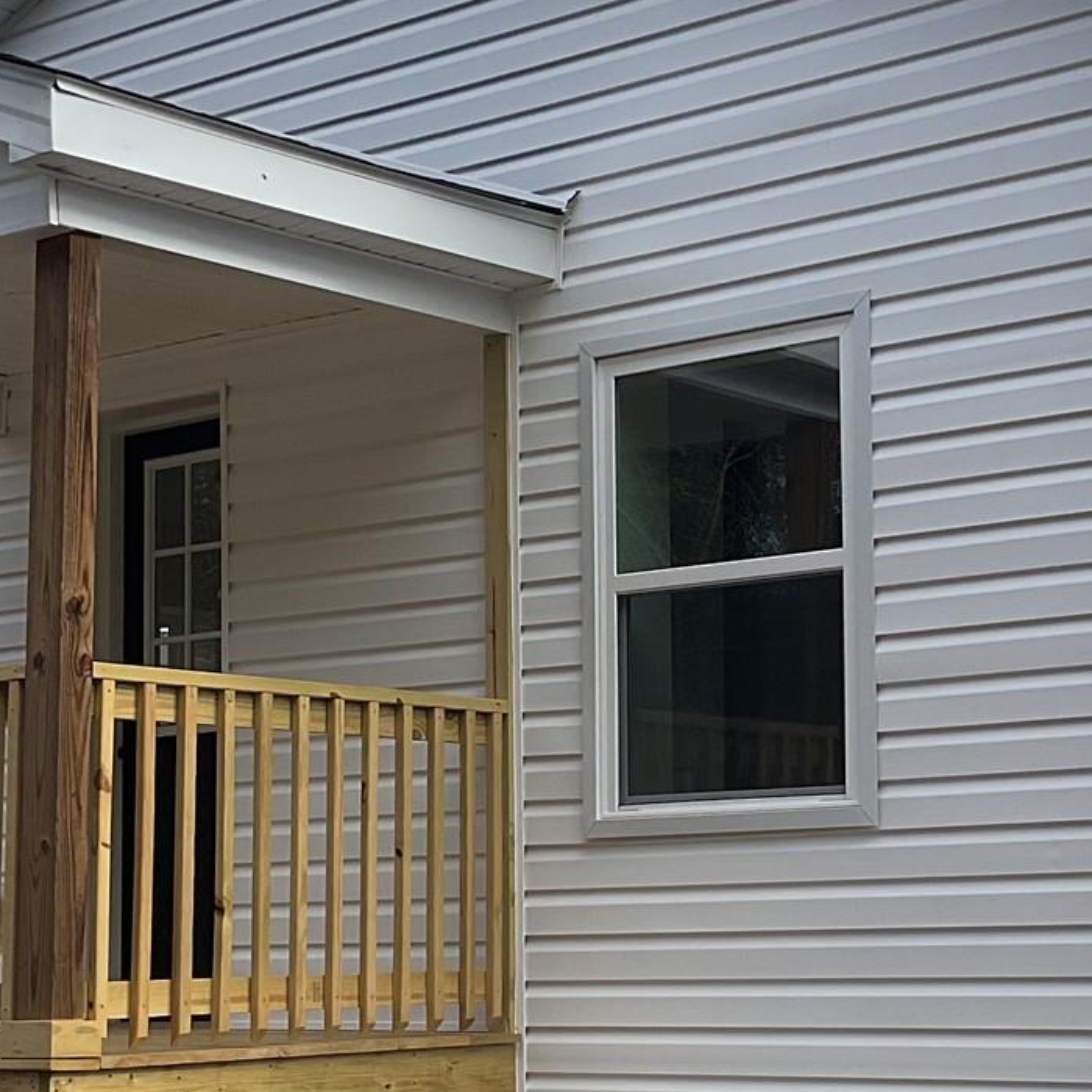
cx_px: 850
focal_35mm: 75
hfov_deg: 22.8
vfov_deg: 23.0
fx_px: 2677
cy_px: 626
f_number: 1.8
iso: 16
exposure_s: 1/1730
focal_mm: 3
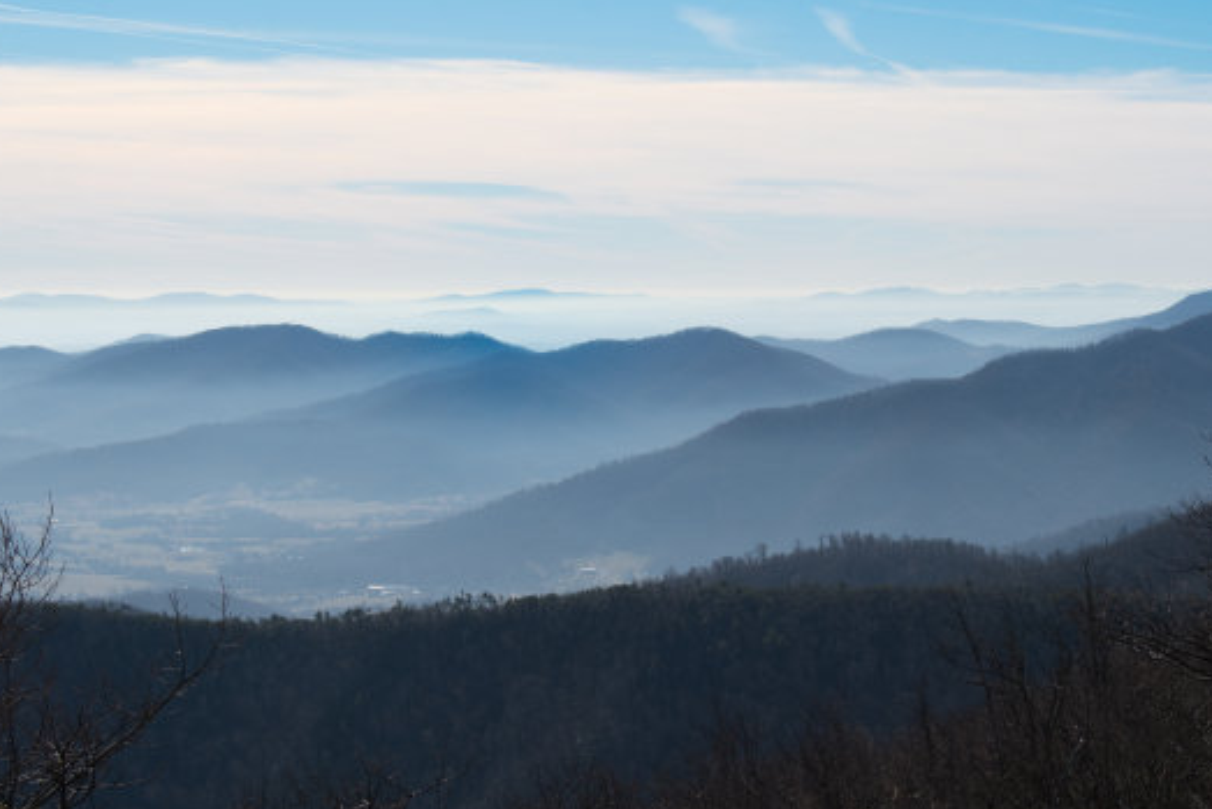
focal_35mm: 96
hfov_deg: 21.2
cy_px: 417
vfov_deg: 14.3
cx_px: 674
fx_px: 3233
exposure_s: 1/320
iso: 100
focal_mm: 55
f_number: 11
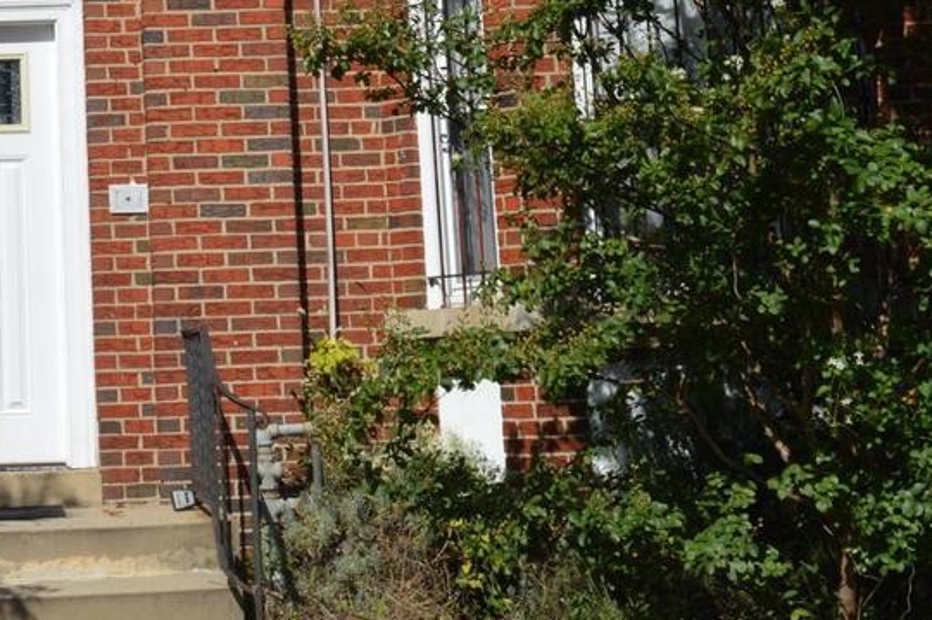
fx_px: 2276
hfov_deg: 22.5
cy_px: -172
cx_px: 60
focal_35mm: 88
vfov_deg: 14.9
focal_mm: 22
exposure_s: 1/200
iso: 100
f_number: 11
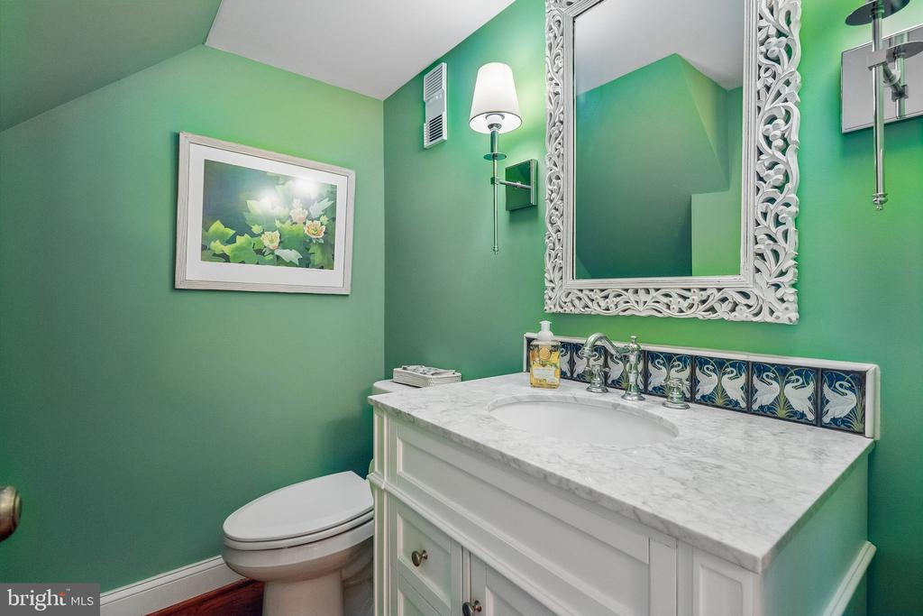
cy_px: 308
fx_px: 385
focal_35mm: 15
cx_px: 462
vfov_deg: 77.3
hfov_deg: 100.4
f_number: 5.6
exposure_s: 1/80
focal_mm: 10
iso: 400
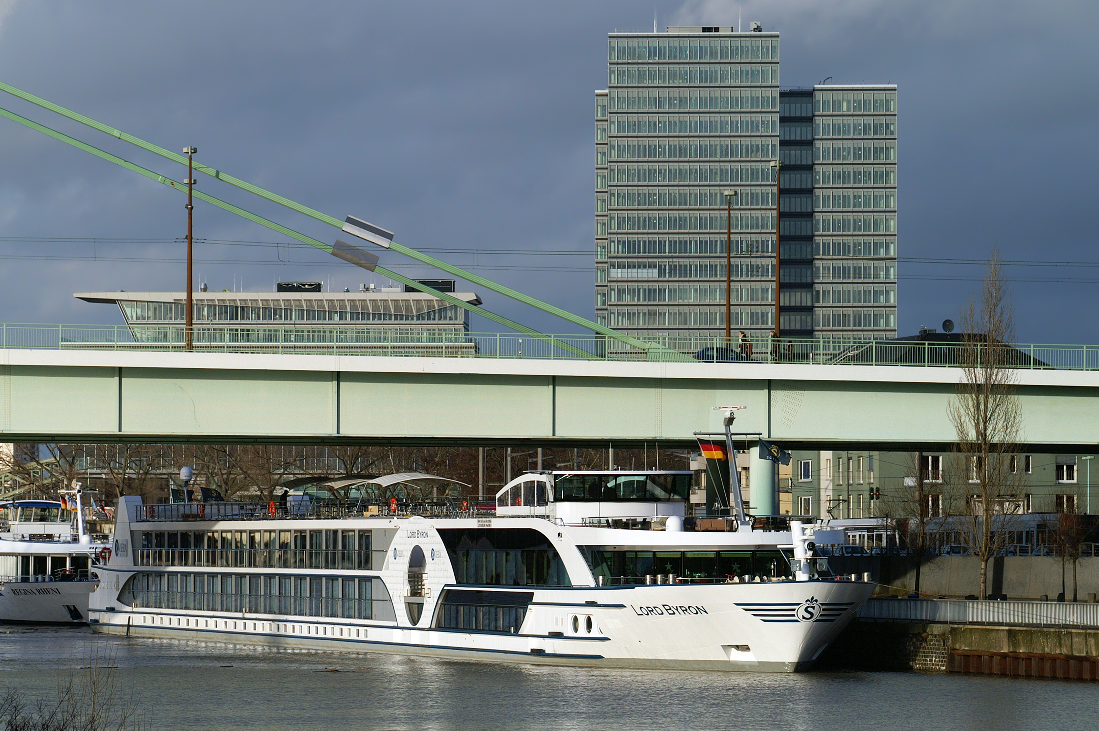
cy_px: 370
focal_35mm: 173
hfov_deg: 11.9
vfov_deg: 7.9
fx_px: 5277
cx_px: 542
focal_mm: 110
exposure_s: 1/200
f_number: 11
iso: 100
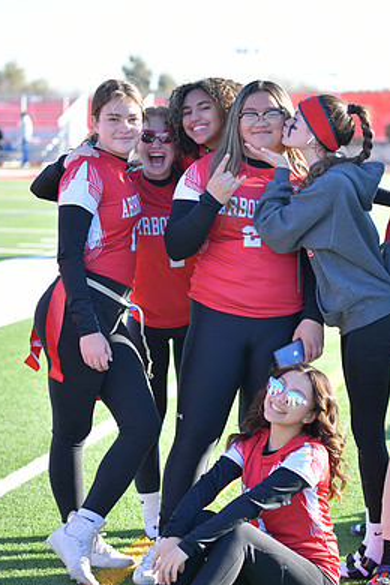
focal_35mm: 104
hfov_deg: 13.2
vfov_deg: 19.6
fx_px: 1690
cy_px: 280
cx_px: 247
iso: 560
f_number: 2.8
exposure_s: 1/1600
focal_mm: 70
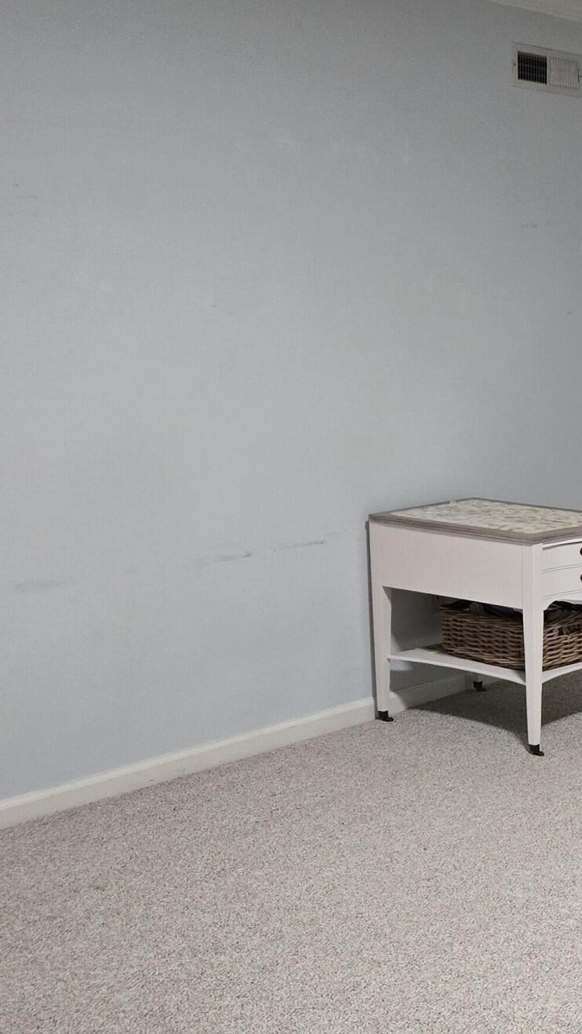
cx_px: 831
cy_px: 600
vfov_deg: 36.5
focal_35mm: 57
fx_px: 1564
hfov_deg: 18.9
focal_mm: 5.4
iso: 1000
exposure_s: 1/120
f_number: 1.8
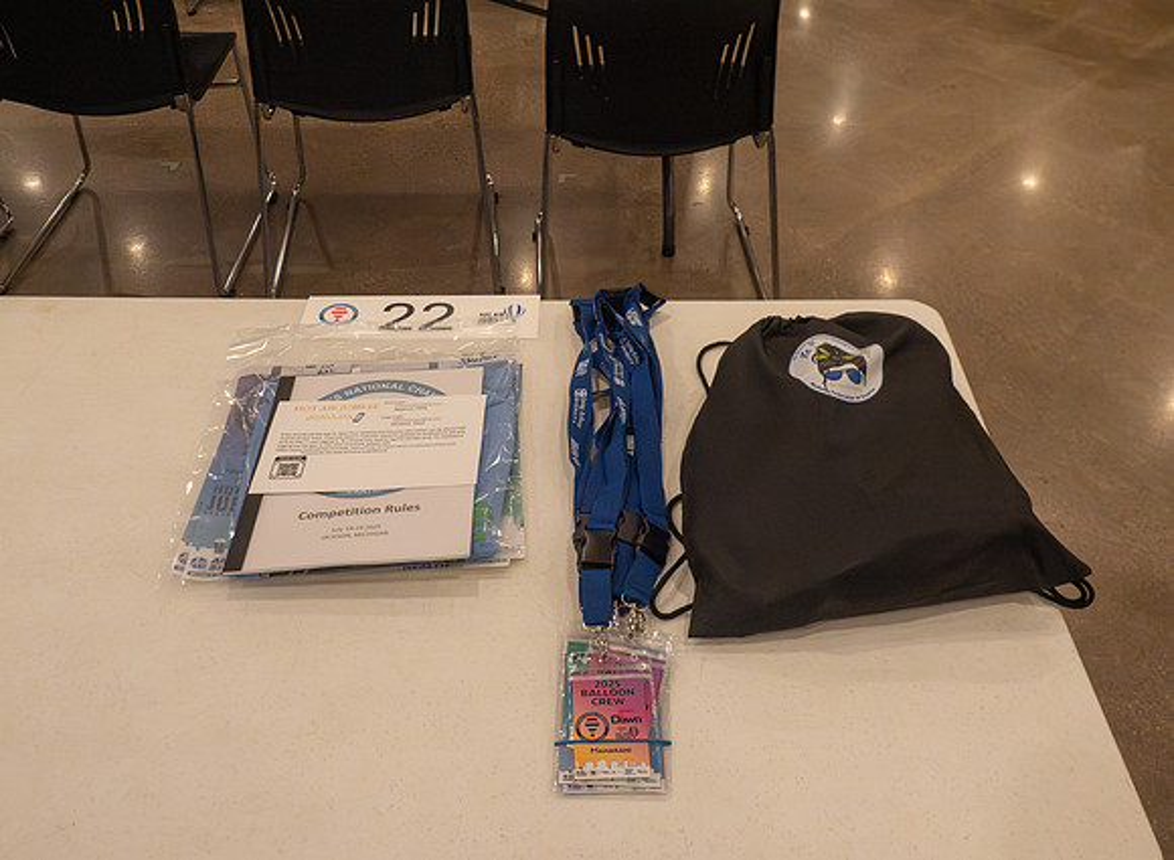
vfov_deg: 38.9
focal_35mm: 36
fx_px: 1206
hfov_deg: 51.9
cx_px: 606
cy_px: 301
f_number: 6.3
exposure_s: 1/125
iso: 6400
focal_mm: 14
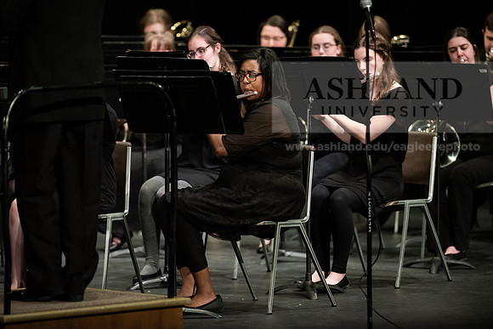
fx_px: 4109
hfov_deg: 6.9
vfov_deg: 4.6
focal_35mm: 300
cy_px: 164
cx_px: 246
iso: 4000
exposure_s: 1/250
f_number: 2.8
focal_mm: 300
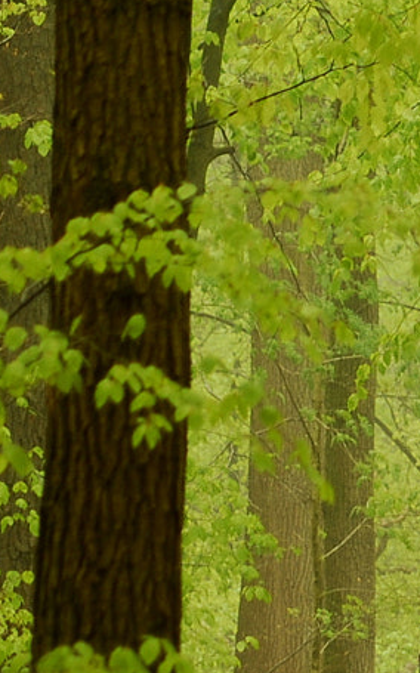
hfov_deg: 2.5
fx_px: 9679
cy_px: 501
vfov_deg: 4.0
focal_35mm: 528
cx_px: 948
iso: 100
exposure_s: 1/15
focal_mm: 98
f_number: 4
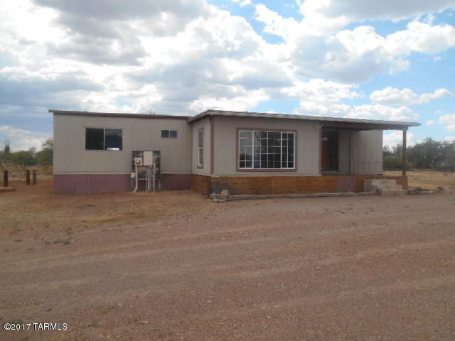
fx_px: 342
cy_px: 170
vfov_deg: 53.1
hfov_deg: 67.3
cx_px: 228
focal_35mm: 26
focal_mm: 4.7
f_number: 3.4
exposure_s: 1/800
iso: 80
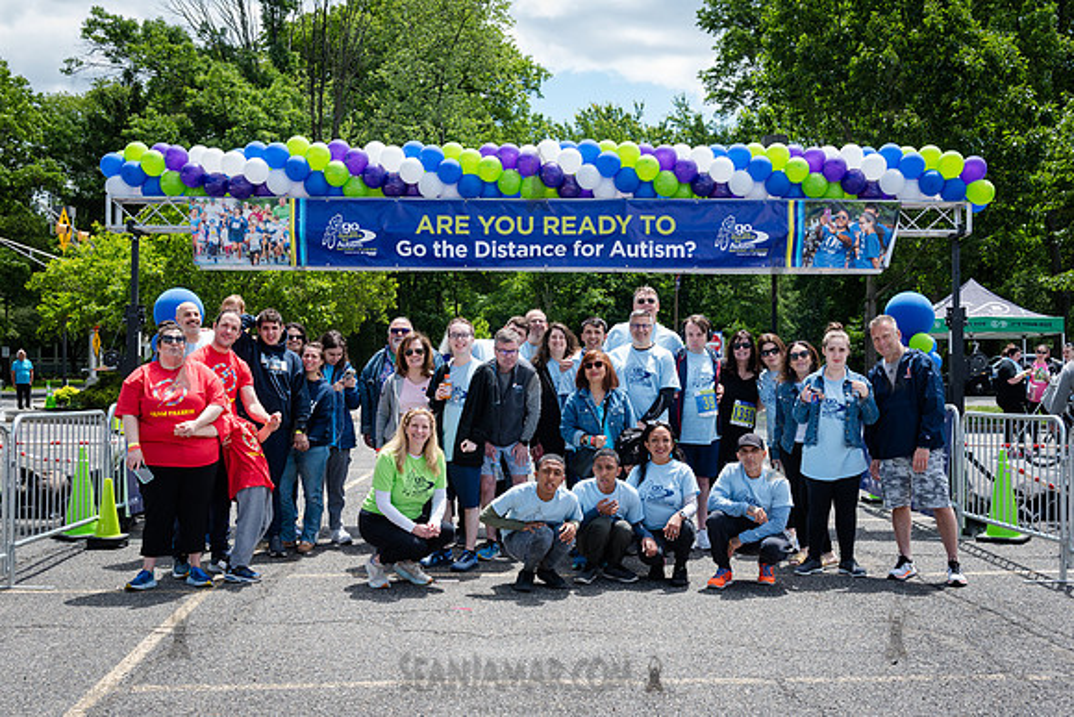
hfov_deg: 46.3
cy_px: 383
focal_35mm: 42
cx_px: 530
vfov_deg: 31.8
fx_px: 1256
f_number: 7.1
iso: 400
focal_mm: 38
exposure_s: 1/500
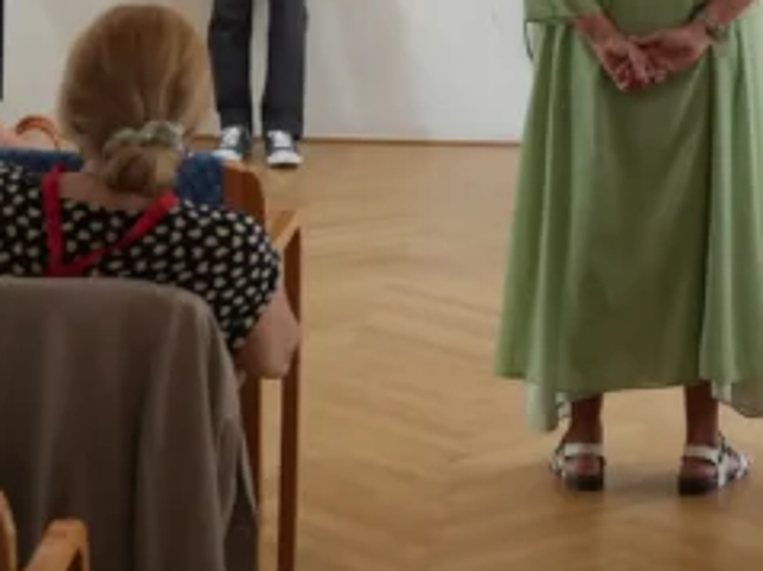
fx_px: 3084
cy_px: -346
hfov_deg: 14.0
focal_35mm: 140
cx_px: 706
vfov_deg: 10.2
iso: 1600
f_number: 2.8
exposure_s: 1/200
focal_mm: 34
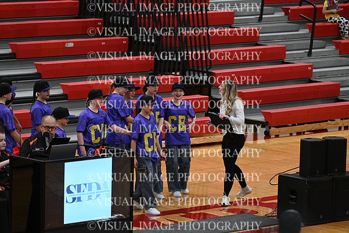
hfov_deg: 10.3
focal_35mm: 200
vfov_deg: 6.9
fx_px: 1939
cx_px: 174
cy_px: 116
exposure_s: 1/400
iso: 4000
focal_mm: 200
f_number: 3.5
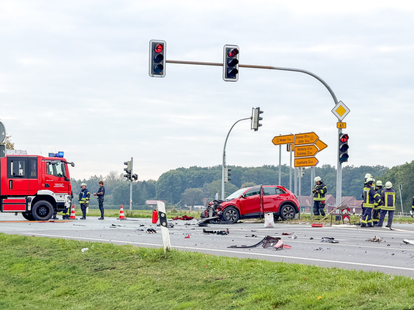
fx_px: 1196
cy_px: 155
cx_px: 207
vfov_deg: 14.8
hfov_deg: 19.6
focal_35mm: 100
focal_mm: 16.89
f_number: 2.8
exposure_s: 1/640
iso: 32
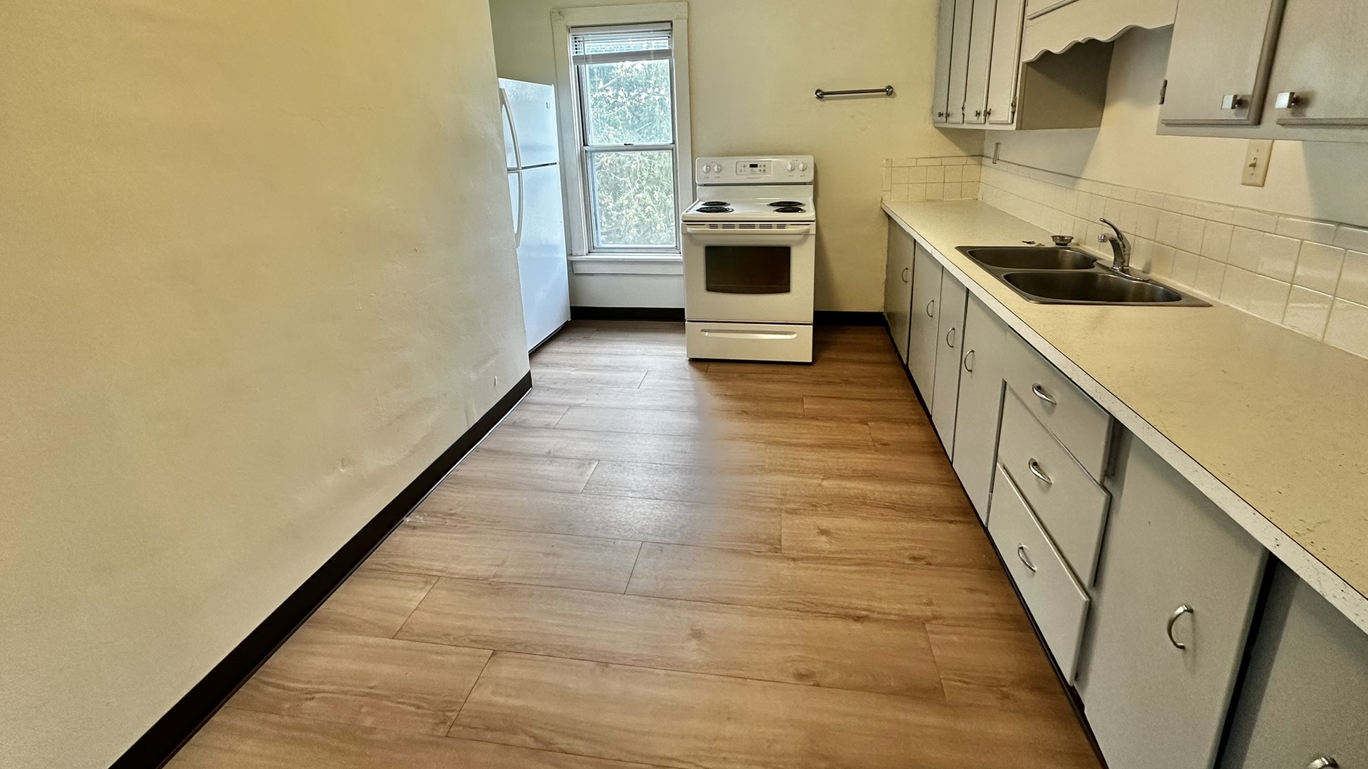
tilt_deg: -15.1
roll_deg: +1.1
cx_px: 704
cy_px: 279
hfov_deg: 99.3
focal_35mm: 16
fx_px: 580
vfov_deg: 65.9
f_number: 2.2
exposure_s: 1/120
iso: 200
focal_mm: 2.22
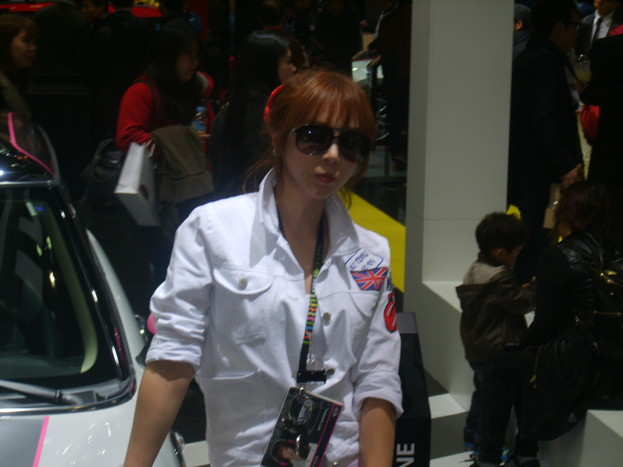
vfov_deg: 14.1
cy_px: 234
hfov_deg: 18.7
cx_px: 312
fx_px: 1890
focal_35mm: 105
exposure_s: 1/60
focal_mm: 22.2
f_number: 5.1
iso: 50
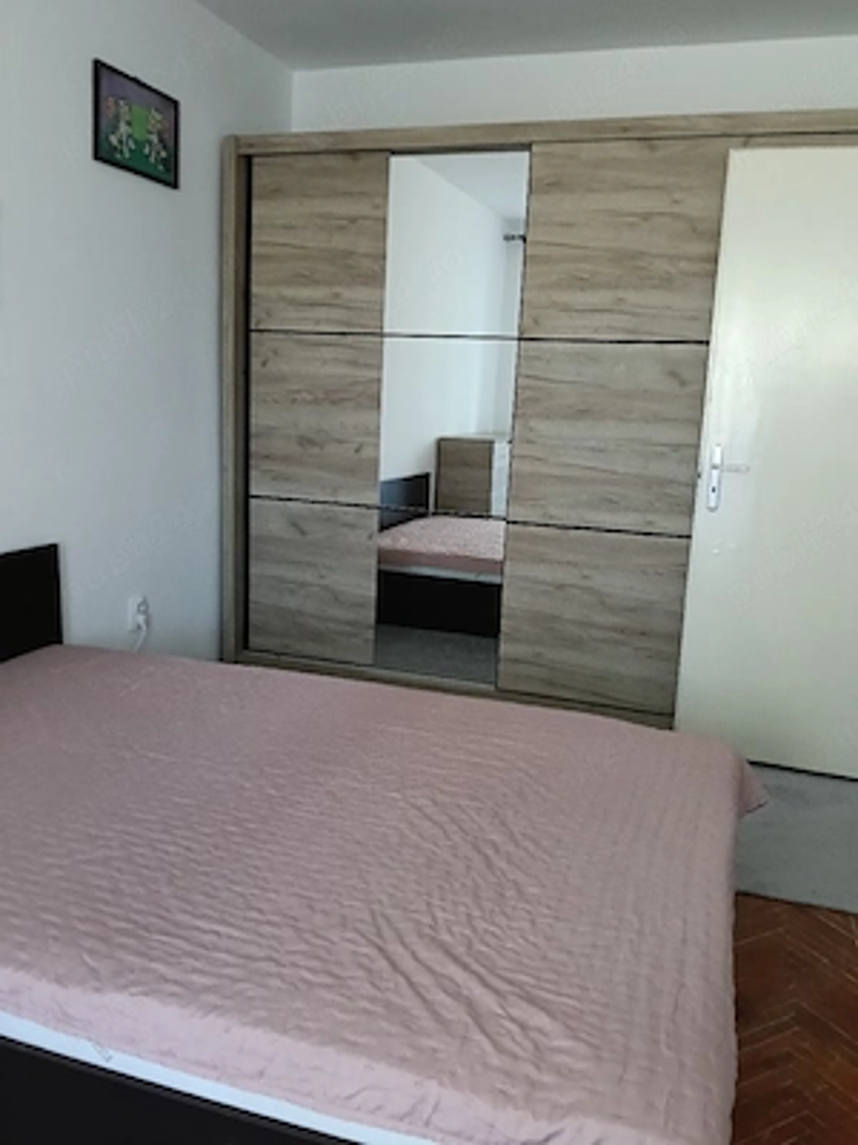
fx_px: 892
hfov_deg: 51.4
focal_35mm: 27
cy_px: 572
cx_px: 429
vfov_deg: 65.3
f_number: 1.8
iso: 800
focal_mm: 3.98
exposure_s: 1/25
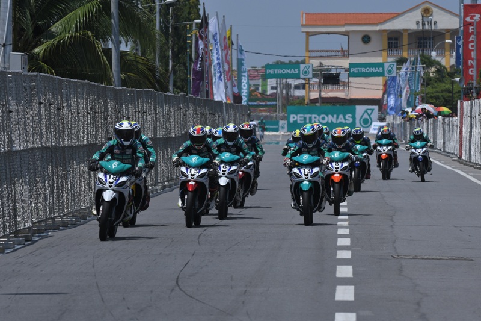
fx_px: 4007
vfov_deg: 4.6
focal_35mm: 300
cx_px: 240
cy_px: 160
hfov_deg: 6.9
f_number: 8
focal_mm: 200
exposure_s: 1/800
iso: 140
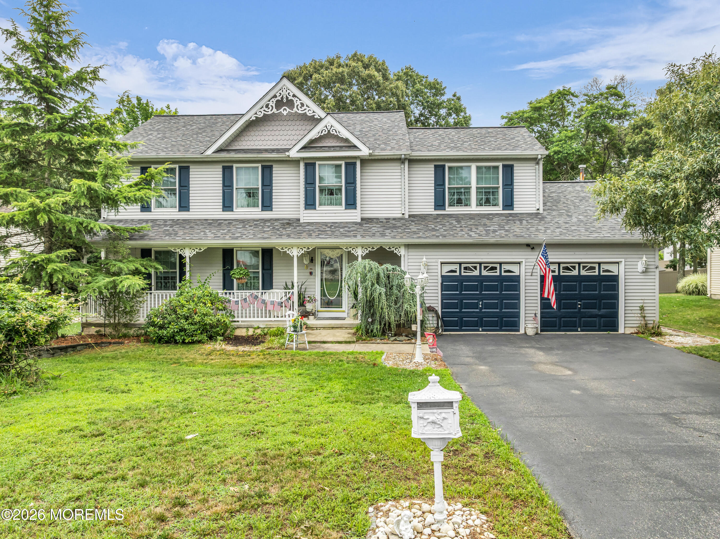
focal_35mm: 24
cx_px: 360
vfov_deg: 56.8
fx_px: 499
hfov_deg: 71.6
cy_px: 270
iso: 200
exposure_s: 1/1000
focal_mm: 12.29
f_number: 2.8
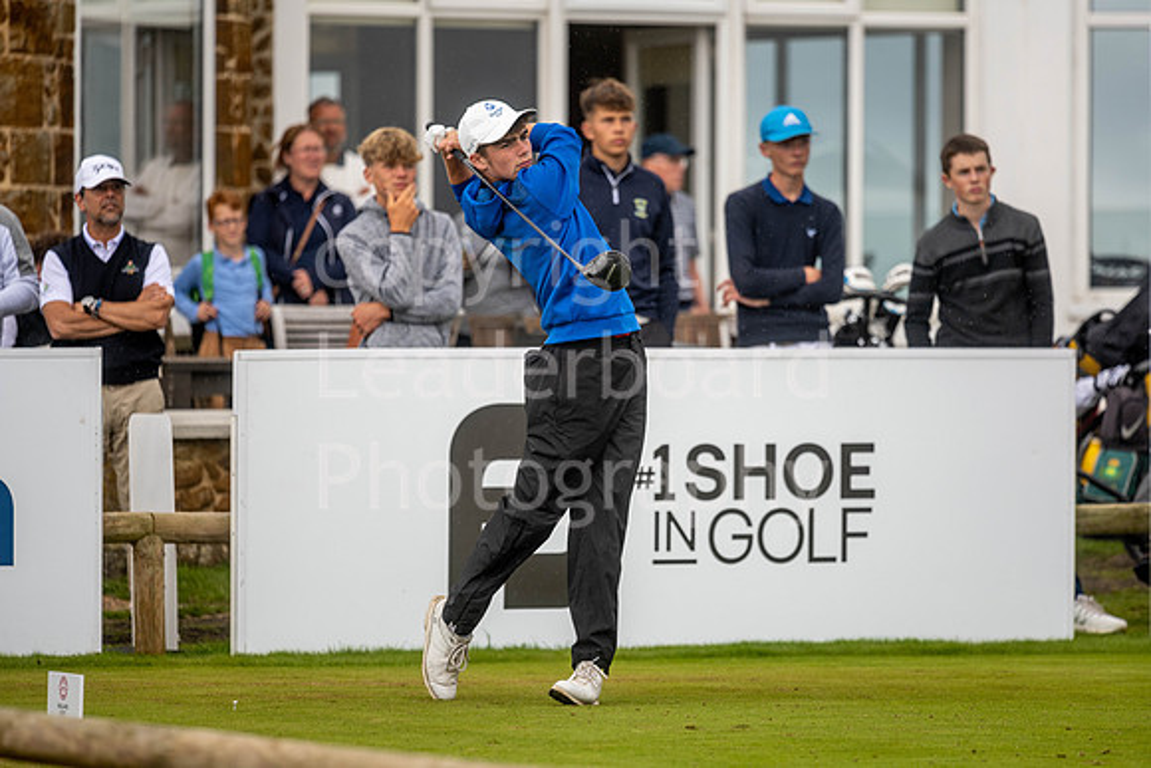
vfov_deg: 4.6
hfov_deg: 6.9
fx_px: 9593
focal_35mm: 300
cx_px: 576
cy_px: 384
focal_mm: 300
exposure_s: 1/640
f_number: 4
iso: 200
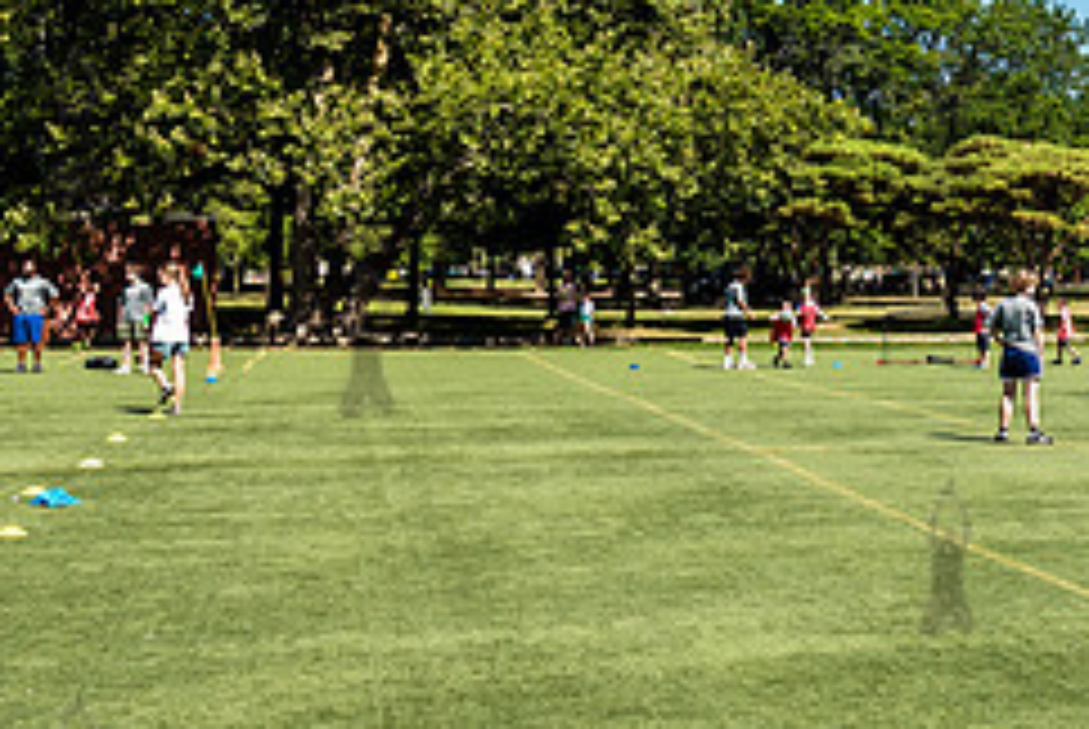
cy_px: 272
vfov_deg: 18.0
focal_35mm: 76
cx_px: 1059
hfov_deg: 25.5
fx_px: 2302
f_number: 4
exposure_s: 1/1600
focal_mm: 27
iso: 200
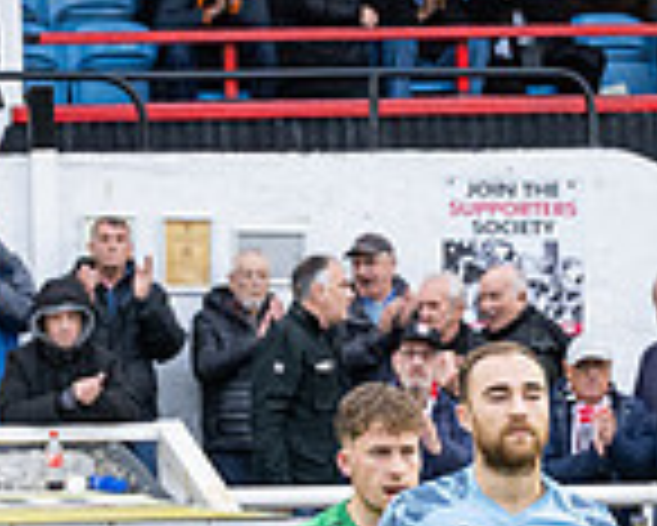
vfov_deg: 3.9
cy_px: 931
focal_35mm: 399
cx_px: 509
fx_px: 7764
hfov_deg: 4.8
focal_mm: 70
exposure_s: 1/320
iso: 2000
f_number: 4
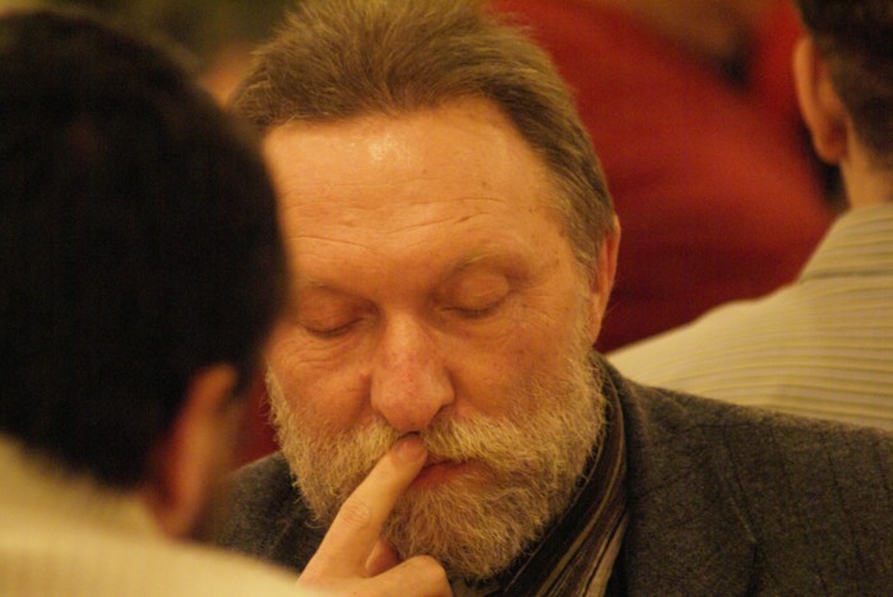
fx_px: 11171
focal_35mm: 450
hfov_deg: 4.6
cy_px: 298
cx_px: 446
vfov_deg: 3.1
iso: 1600
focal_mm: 300
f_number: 5.6
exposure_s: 1/20
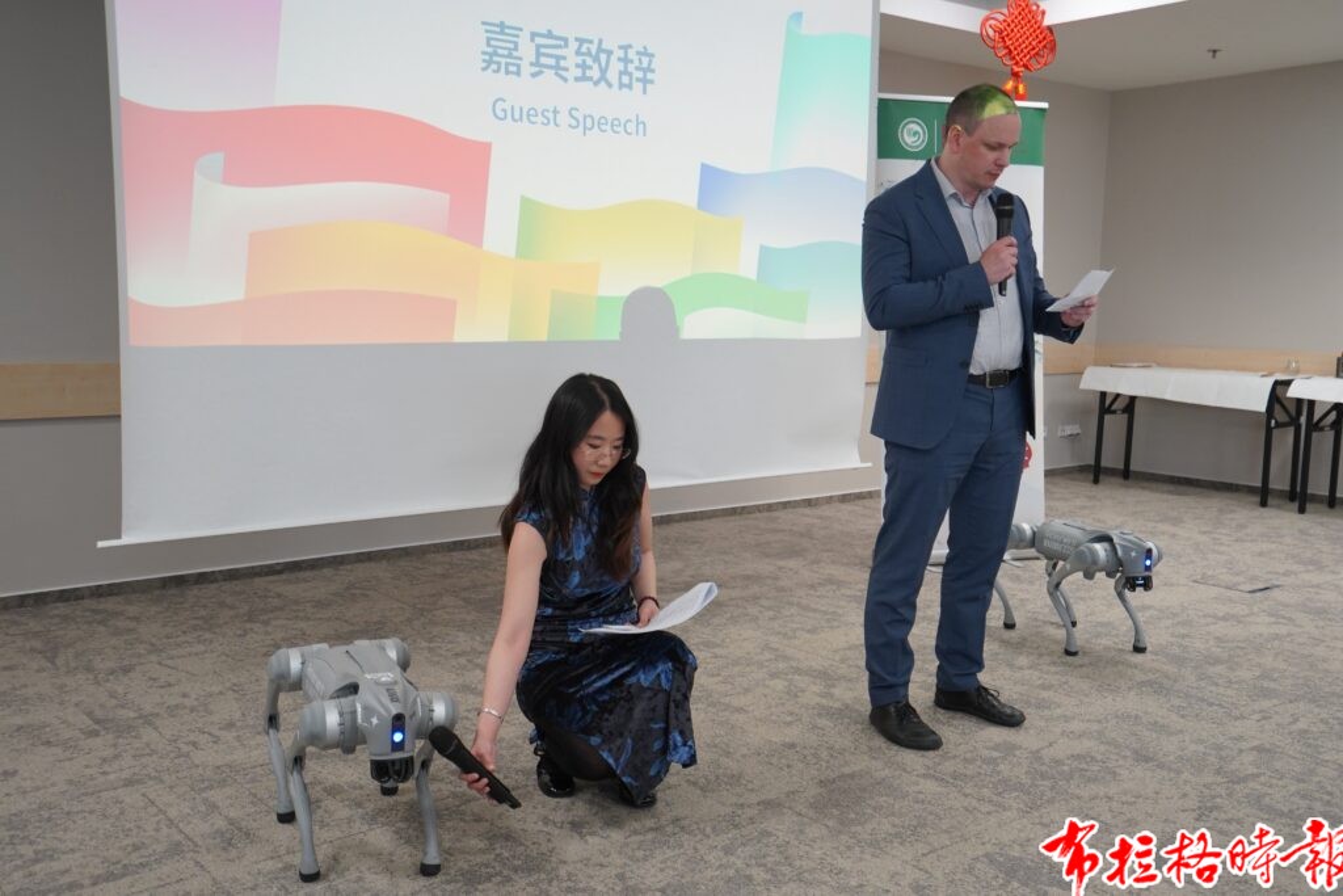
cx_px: 672
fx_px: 1306
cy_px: 448
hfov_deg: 54.4
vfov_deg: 37.9
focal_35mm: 35
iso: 1250
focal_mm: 35
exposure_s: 1/160
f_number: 4
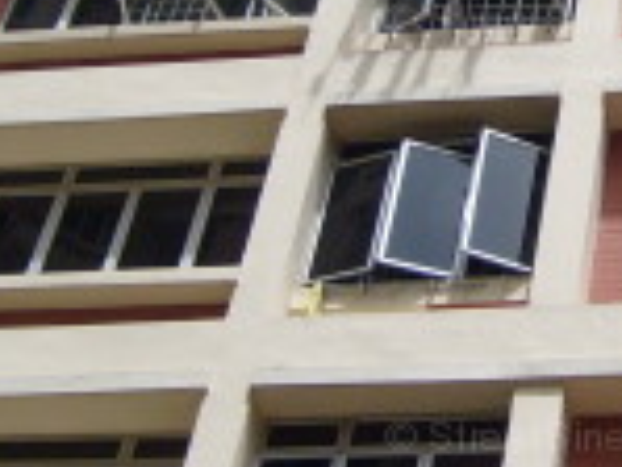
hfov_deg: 14.9
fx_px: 2320
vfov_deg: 11.4
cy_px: 25
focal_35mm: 129
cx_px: 697
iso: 80
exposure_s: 1/350
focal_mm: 5.8
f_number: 7.1
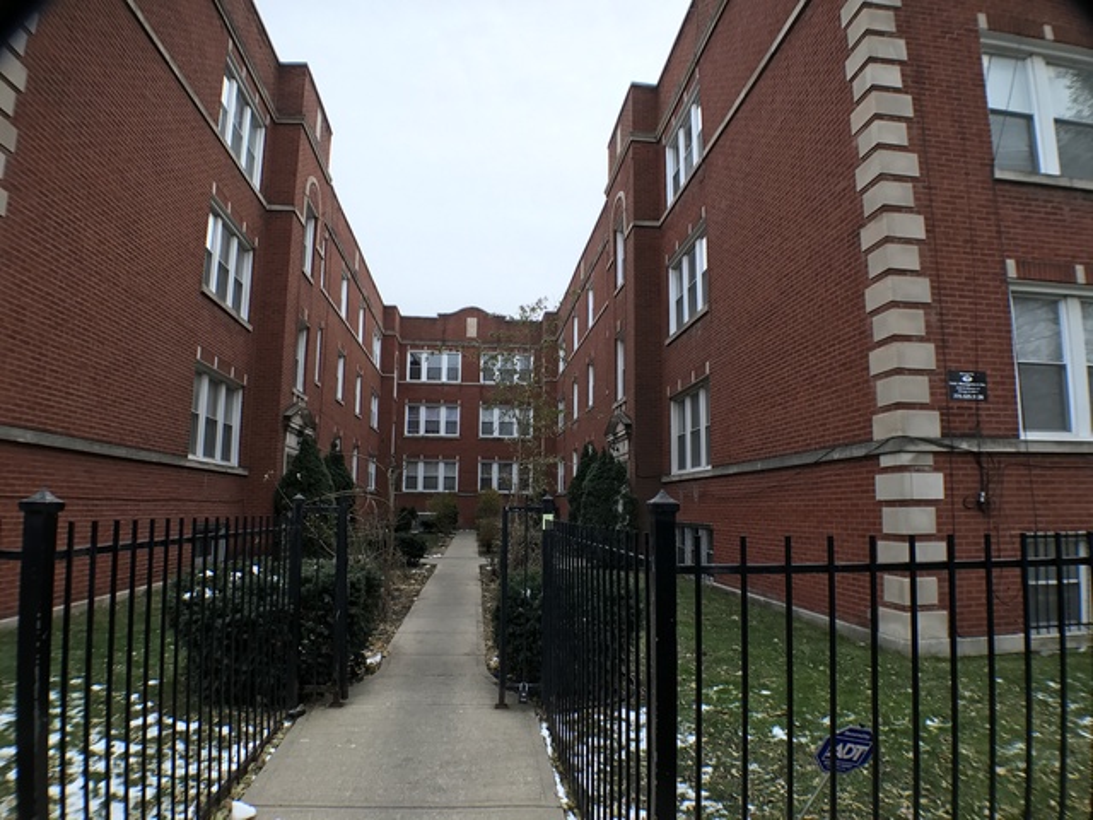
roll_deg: -1.6
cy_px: 410
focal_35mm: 28
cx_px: 546
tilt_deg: +7.0
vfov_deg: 49.7
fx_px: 884
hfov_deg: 63.4
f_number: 1.8
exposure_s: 1/237
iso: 20
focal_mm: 3.99
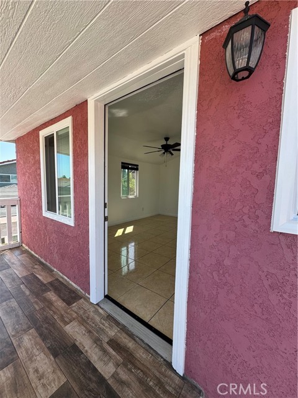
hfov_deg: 85.7
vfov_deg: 102.1
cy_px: 199
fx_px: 161
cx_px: 149
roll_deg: -0.5
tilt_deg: -3.8
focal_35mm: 14
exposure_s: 1/362
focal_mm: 2.22
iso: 40
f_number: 2.2
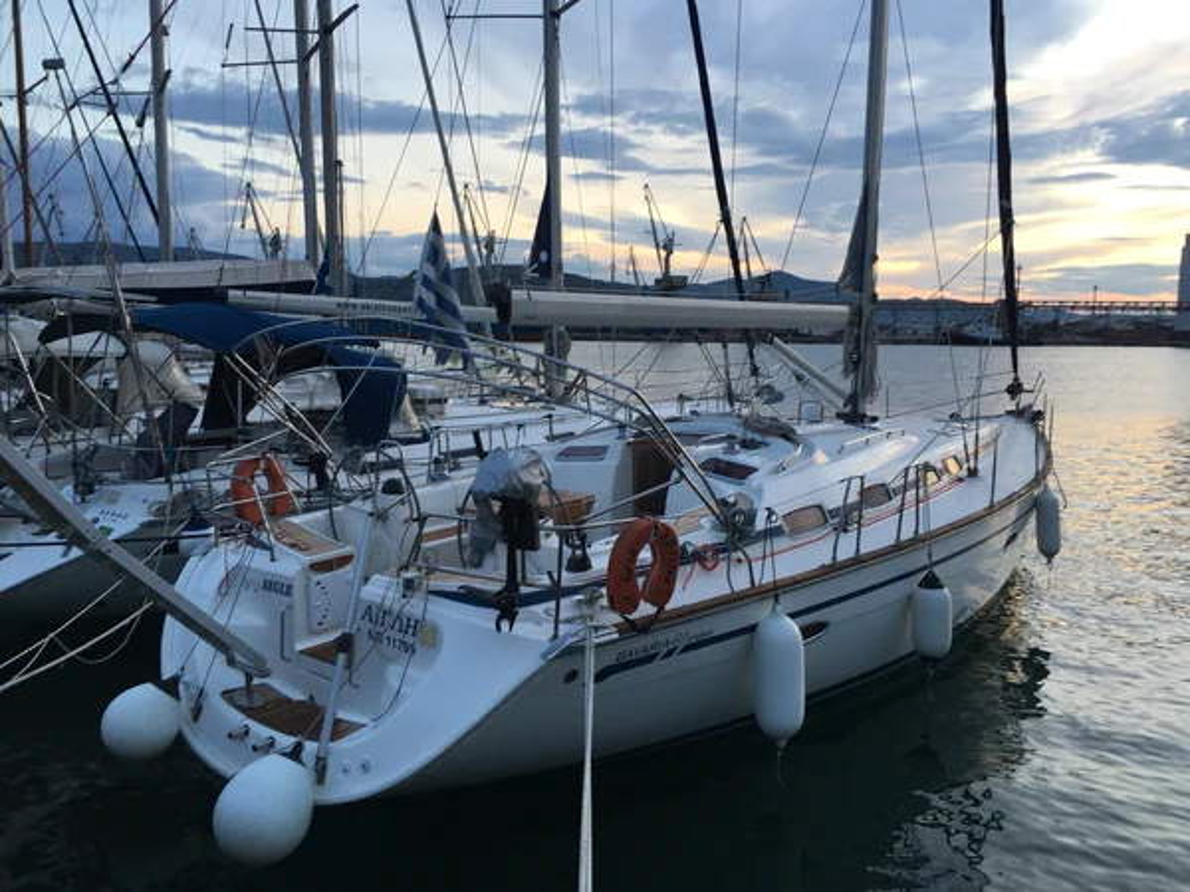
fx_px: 997
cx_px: 595
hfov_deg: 61.7
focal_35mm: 29
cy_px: 446
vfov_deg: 48.2
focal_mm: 4.15
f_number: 2.2
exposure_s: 1/50
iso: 32
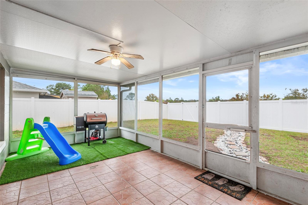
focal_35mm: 16
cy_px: 102
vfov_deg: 73.6
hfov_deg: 96.8
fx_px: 137
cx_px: 154
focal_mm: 16
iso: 100
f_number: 9
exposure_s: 1/15
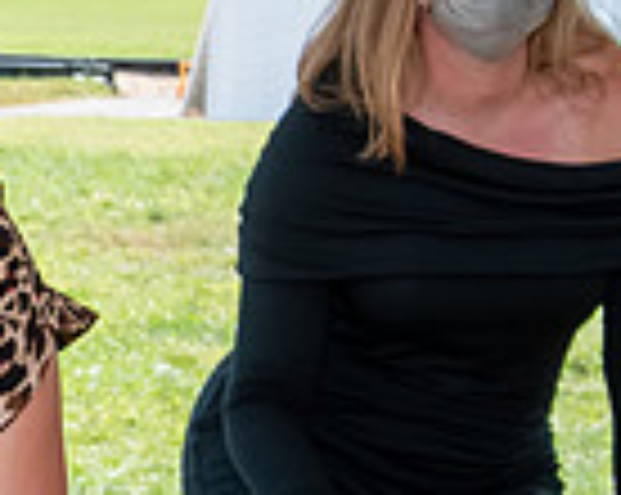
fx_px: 3542
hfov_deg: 9.5
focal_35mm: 193
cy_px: 252
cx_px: -509
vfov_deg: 8.0
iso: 400
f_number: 6.3
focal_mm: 28
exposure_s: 1/250
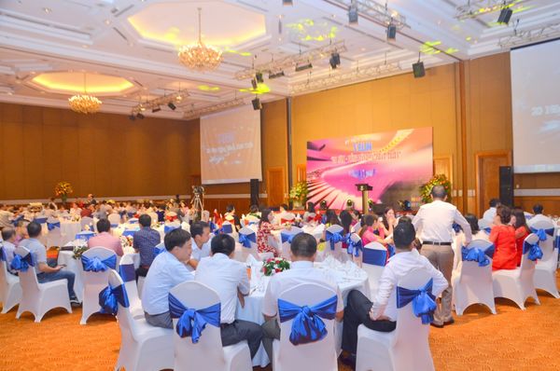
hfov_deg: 67.5
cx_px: 280
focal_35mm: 27
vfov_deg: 47.8
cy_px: 186
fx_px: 419
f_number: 5.6
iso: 1000
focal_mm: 18
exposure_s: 1/50
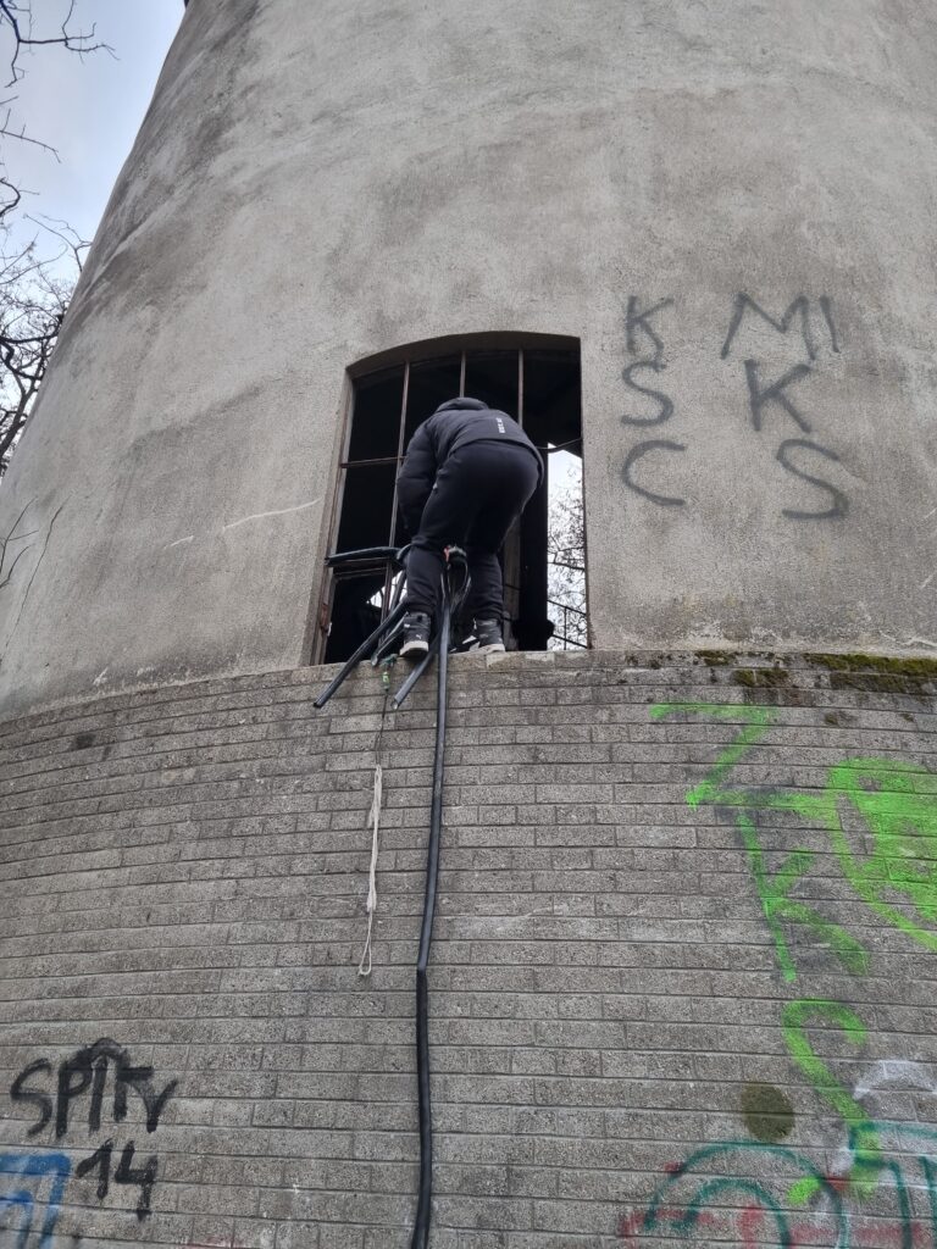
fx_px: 938
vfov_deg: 67.3
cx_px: 468
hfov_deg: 53.1
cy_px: 624
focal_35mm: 26
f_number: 1.8
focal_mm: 5.4
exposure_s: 1/100
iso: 50
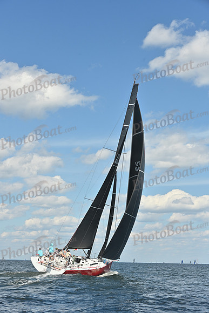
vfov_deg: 28.8
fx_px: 609
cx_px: 104
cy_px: 156
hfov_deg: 19.5
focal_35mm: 70
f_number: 9
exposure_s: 1/1000
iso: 250
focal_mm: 70
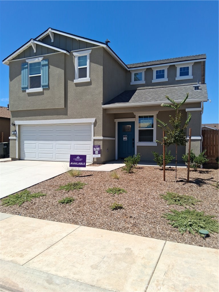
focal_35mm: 26
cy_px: 146
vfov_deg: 67.3
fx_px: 219
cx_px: 110
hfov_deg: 53.1
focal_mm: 3.98
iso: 25
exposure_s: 1/733
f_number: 1.8
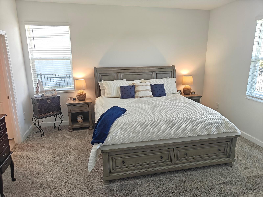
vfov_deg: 56.8
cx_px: 132
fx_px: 182
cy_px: 98
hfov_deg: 71.6
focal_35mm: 24
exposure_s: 1/60
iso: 80
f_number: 1.8
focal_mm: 5.59
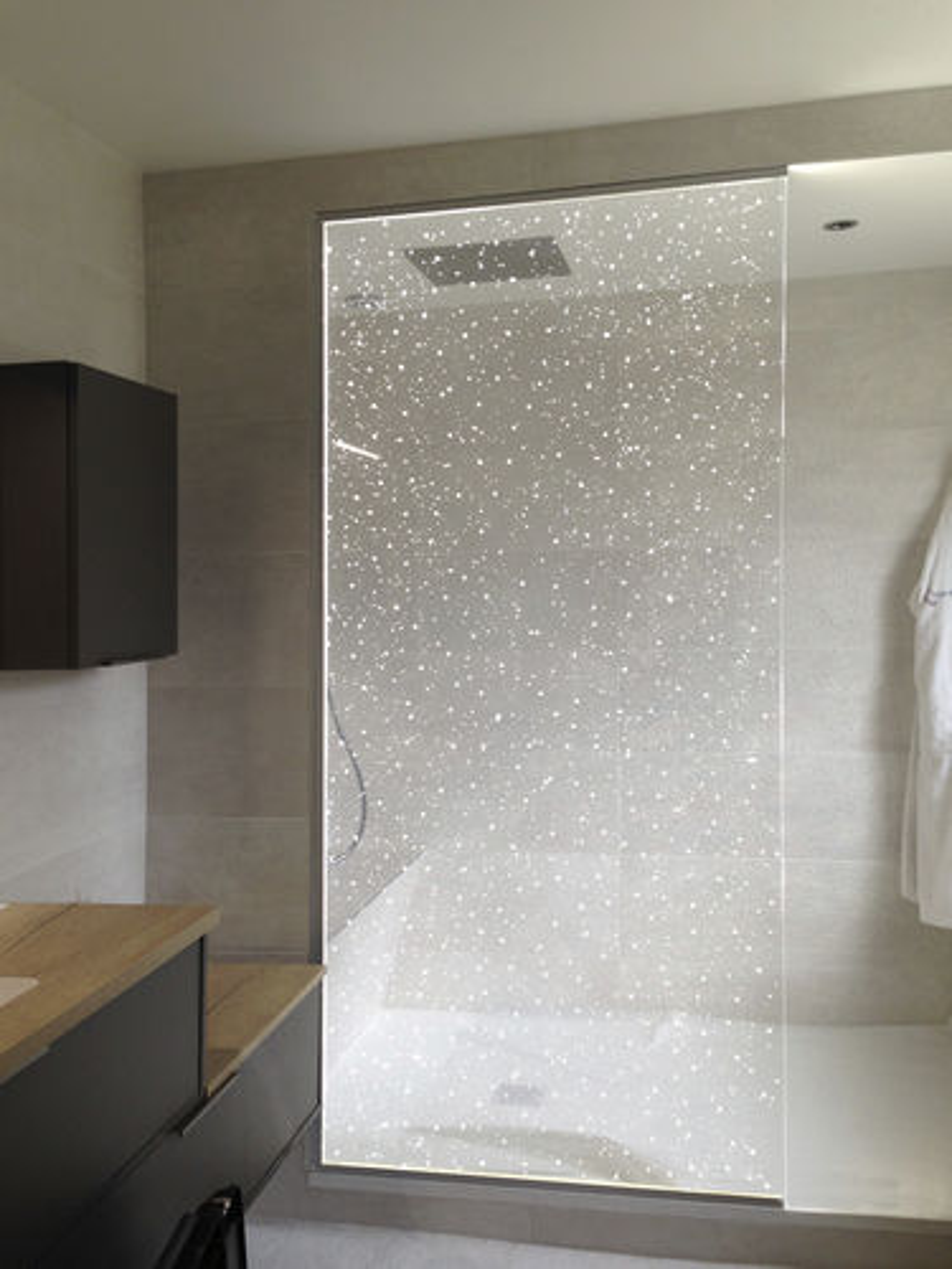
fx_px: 1210
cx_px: 476
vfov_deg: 55.4
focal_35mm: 33
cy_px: 634
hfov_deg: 42.9
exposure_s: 1/60
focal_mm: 4.12
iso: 50
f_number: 2.4
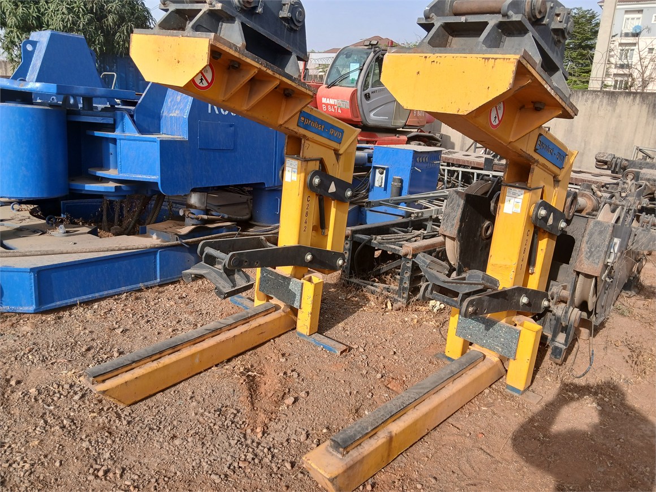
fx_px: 493
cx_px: 328
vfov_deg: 53.1
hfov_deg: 67.3
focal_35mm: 26
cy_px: 246
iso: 20
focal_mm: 3.98
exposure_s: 1/370
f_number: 1.8
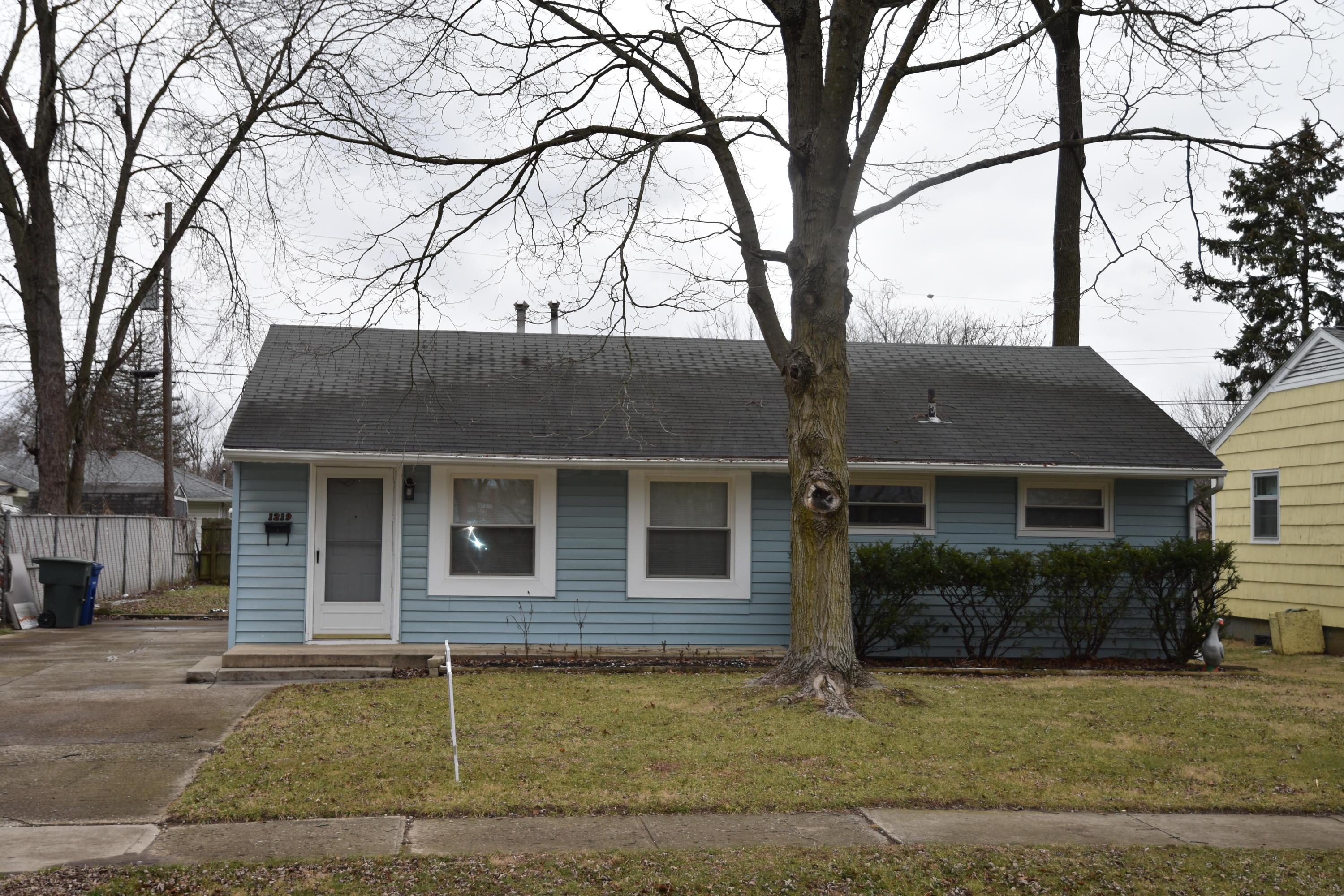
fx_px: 1736
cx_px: 672
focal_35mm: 46
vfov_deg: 28.9
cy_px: 448
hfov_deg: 42.3
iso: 100
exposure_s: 1/125
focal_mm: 31
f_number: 5.6
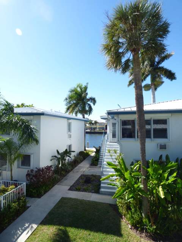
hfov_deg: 66.0
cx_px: 91
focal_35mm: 20
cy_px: 121
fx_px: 140
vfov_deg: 81.7
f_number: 3.2
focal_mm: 3.58
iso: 100
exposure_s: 1/640
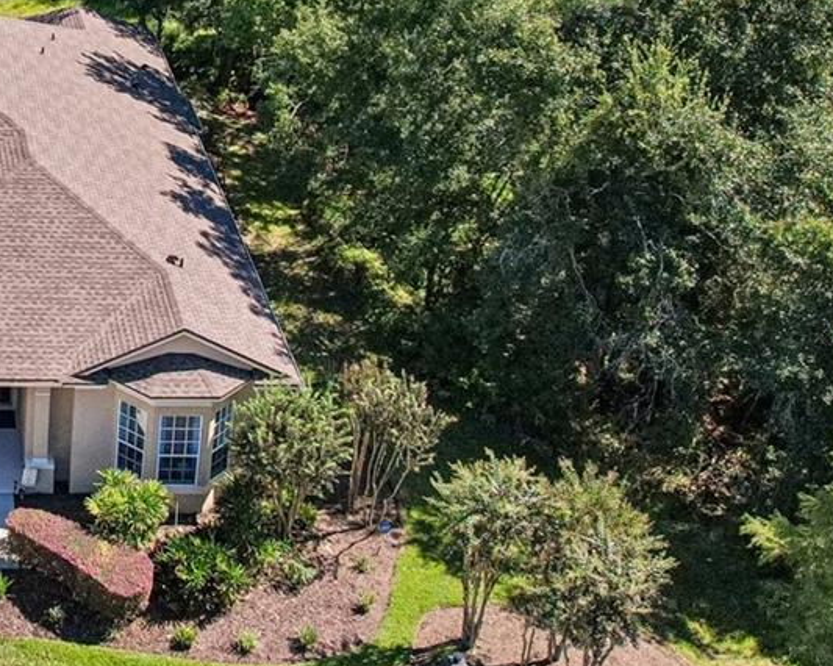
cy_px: 28
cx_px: -100
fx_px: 1528
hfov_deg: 27.7
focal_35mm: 62
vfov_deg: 23.7
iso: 410
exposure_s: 1/5000
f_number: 2.8
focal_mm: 8.4
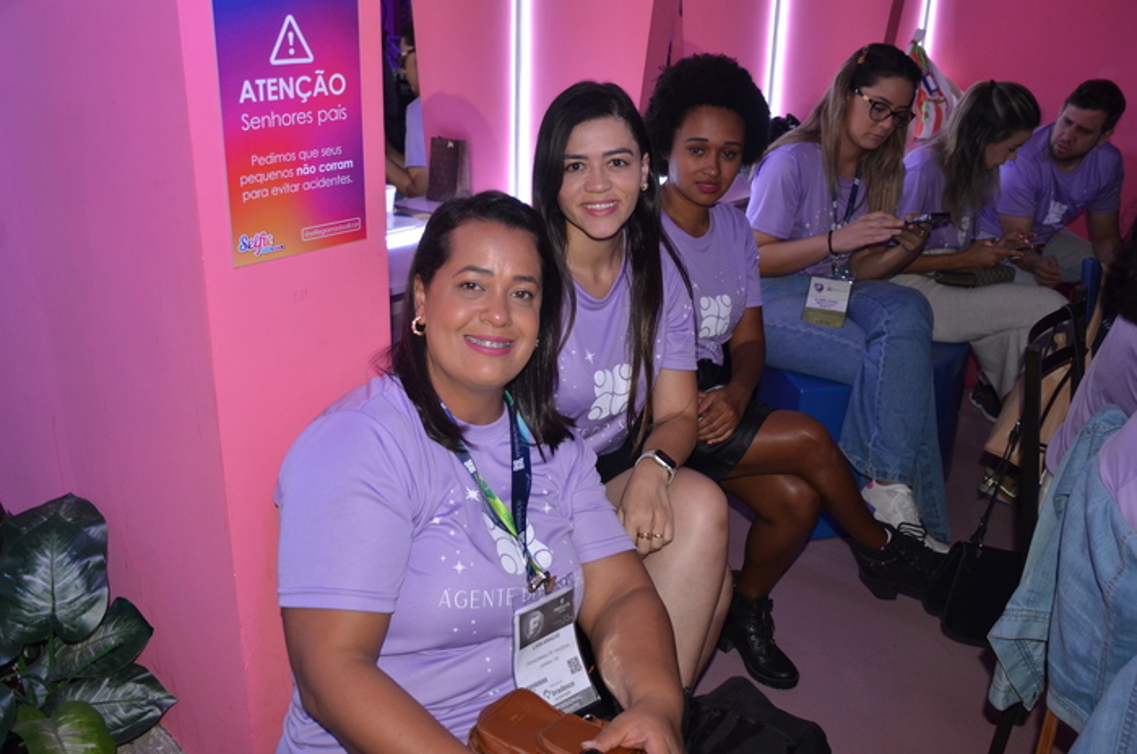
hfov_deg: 55.2
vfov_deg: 38.2
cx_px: 568
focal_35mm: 34
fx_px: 1088
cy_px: 377
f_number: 3.8
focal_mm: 23
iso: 800
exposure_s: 1/60
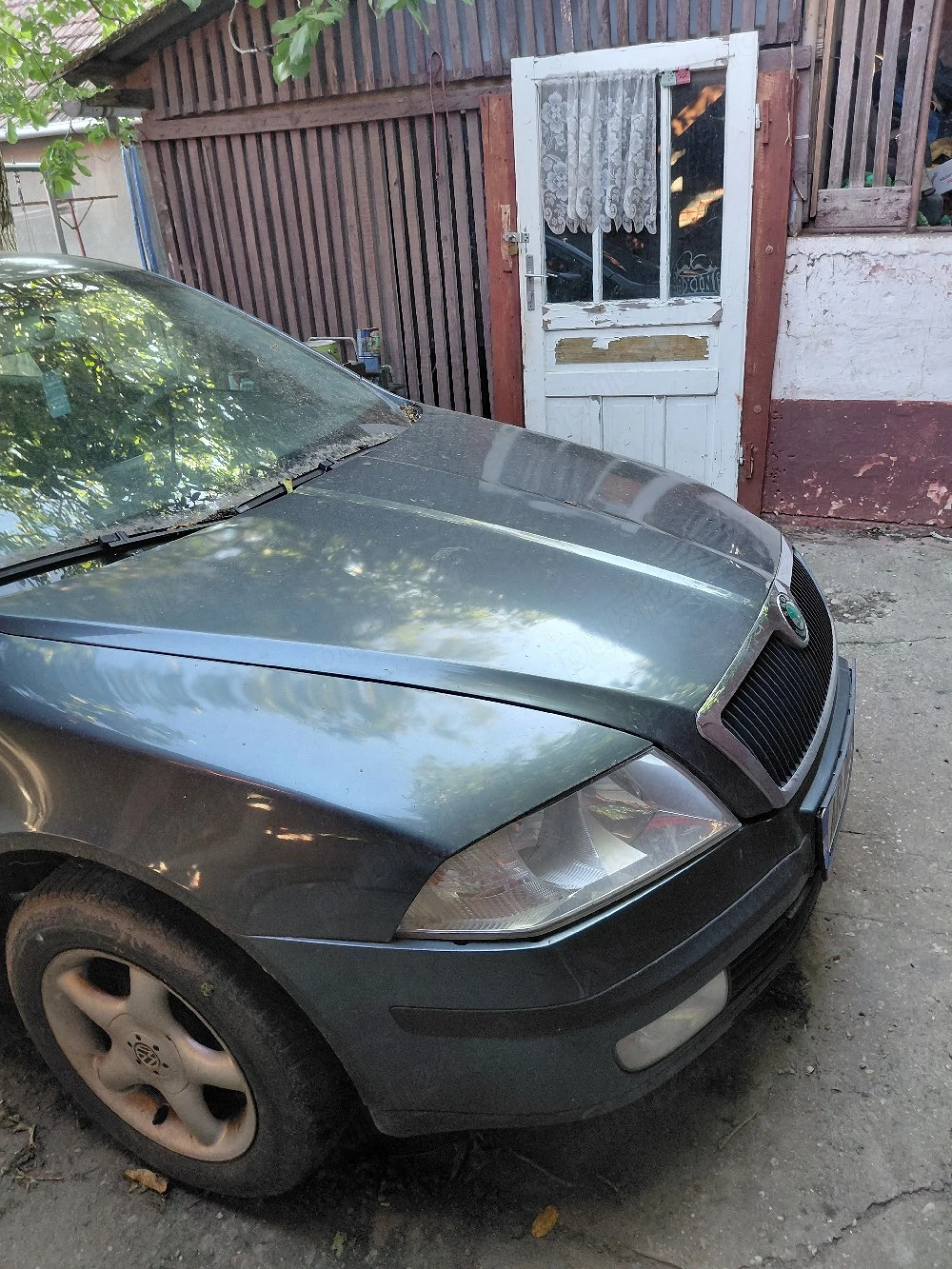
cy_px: 634
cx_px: 476
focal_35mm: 25
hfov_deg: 54.9
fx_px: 917
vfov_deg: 69.4
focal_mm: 4.69
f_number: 1.8
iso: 125
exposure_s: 1/100
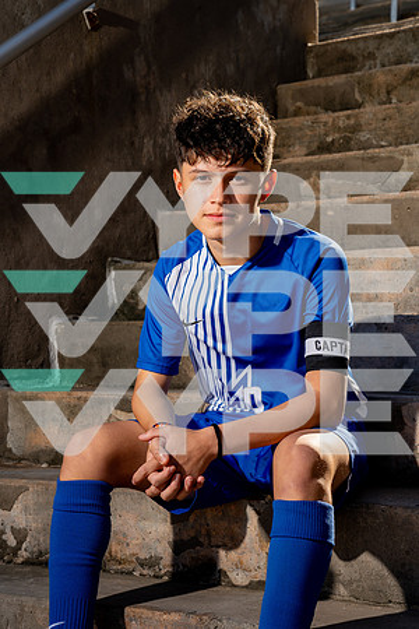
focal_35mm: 70
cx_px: 210
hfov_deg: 19.5
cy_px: 314
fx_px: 1222
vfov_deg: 28.8
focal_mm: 70
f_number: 8
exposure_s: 1/250
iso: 100
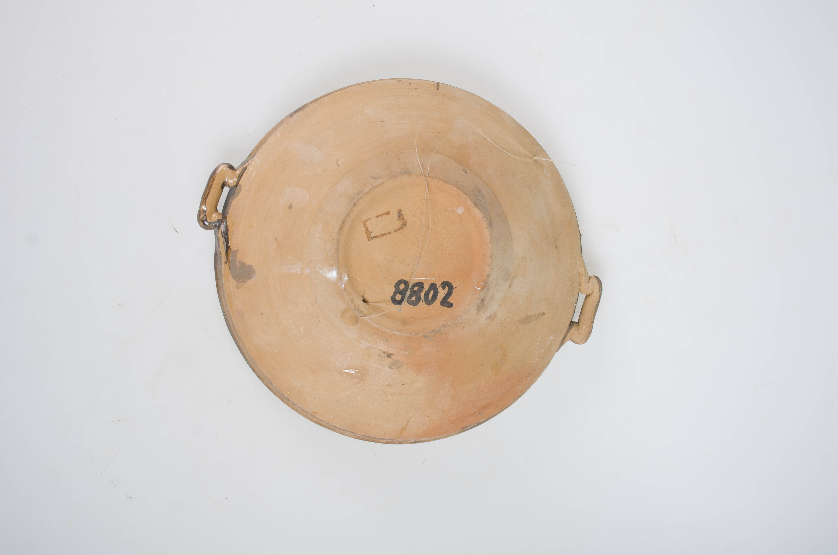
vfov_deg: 26.4
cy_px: 278
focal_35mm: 51
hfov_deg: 39.0
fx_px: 1185
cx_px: 419
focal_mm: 34
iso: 100
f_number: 7.1
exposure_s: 1/160
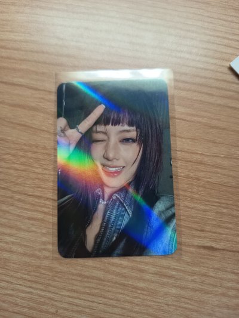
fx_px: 221
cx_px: 120
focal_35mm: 24
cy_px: 159
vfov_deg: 71.6
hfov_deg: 56.8
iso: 419
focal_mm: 5.27
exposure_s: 1/60
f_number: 1.7
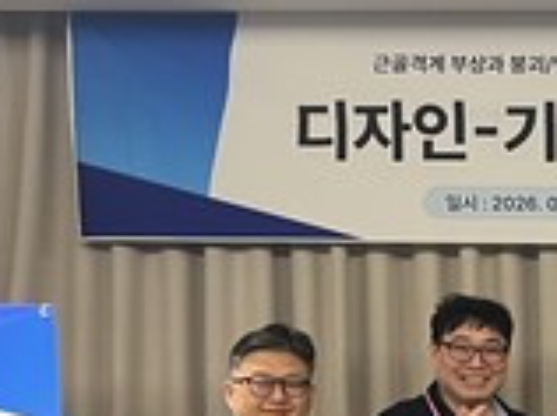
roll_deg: +0.5
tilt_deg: -1.6
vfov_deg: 14.6
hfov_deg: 18.1
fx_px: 1591
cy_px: 444
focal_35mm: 99
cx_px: 779
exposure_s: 1/60
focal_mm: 5.1
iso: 320
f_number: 1.6
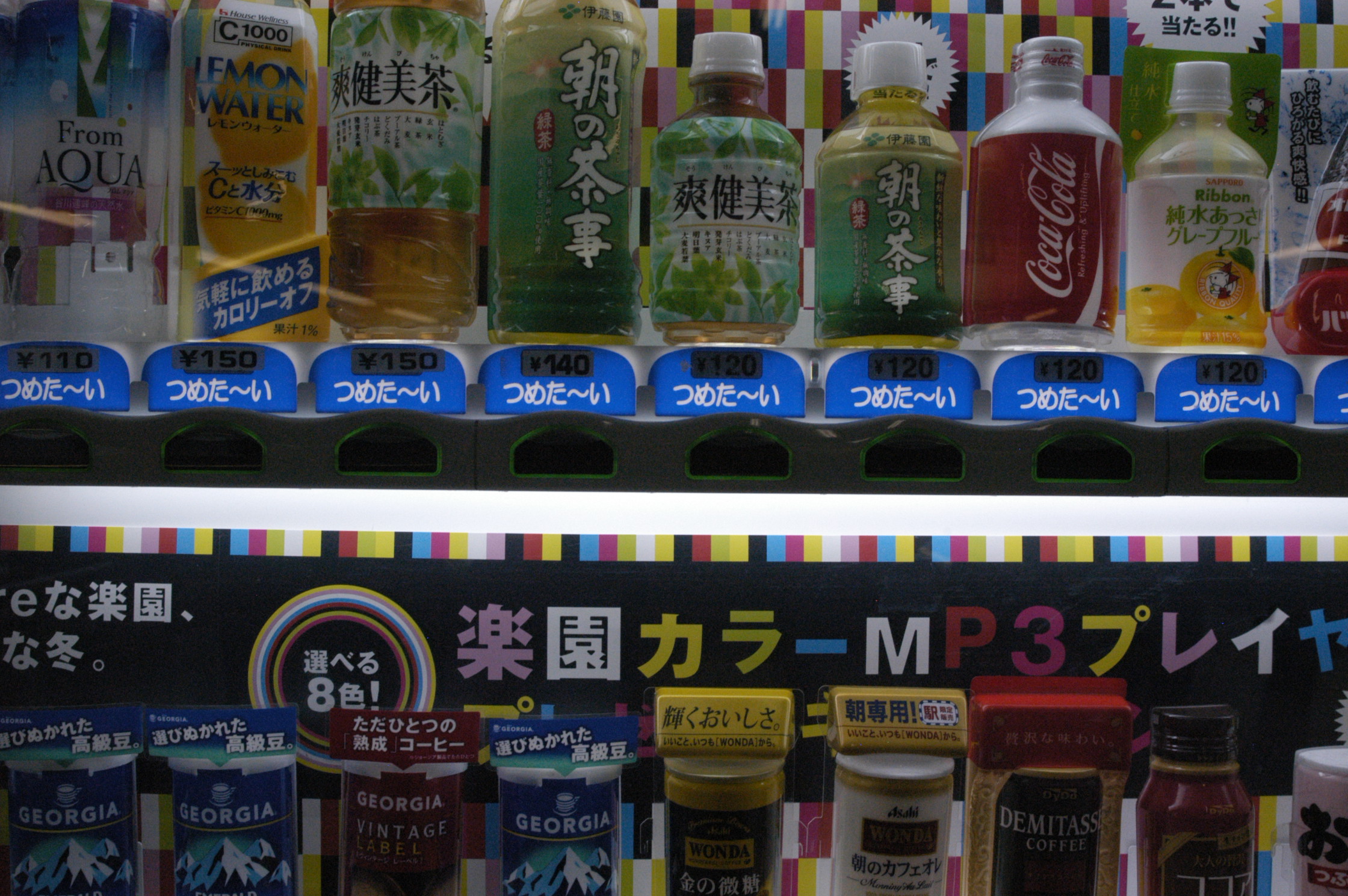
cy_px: 448
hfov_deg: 46.4
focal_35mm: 42
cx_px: 674
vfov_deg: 31.8
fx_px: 1571
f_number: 9
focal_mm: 28
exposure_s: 1/160
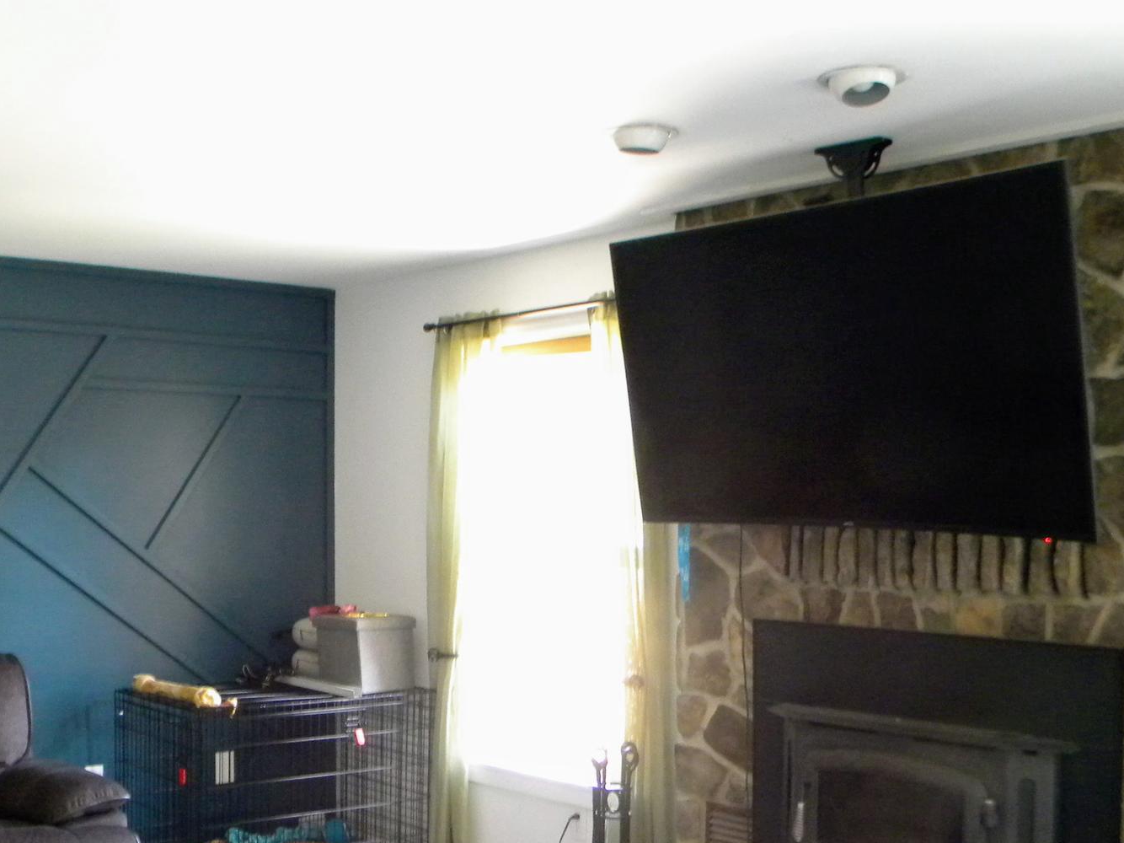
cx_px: 322
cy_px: 540
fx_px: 1396
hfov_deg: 42.9
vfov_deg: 33.4
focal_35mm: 43
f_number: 3.5
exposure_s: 1/14
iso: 400
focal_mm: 5
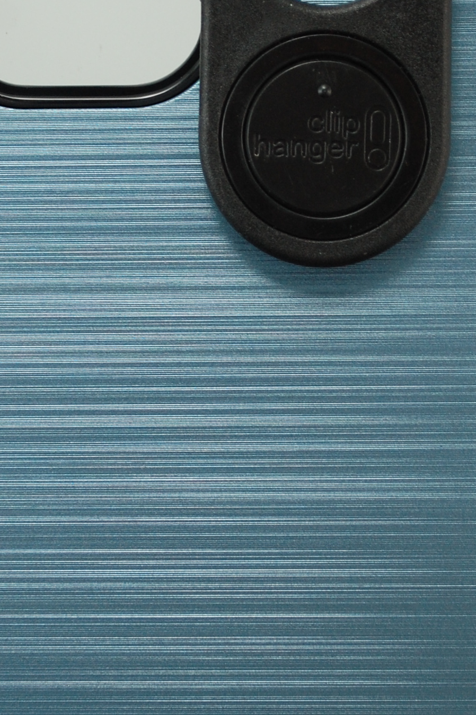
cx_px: 215
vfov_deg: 16.1
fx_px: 2523
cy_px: 230
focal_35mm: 127
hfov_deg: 10.8
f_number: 5.3
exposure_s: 1/50
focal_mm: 38
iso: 400
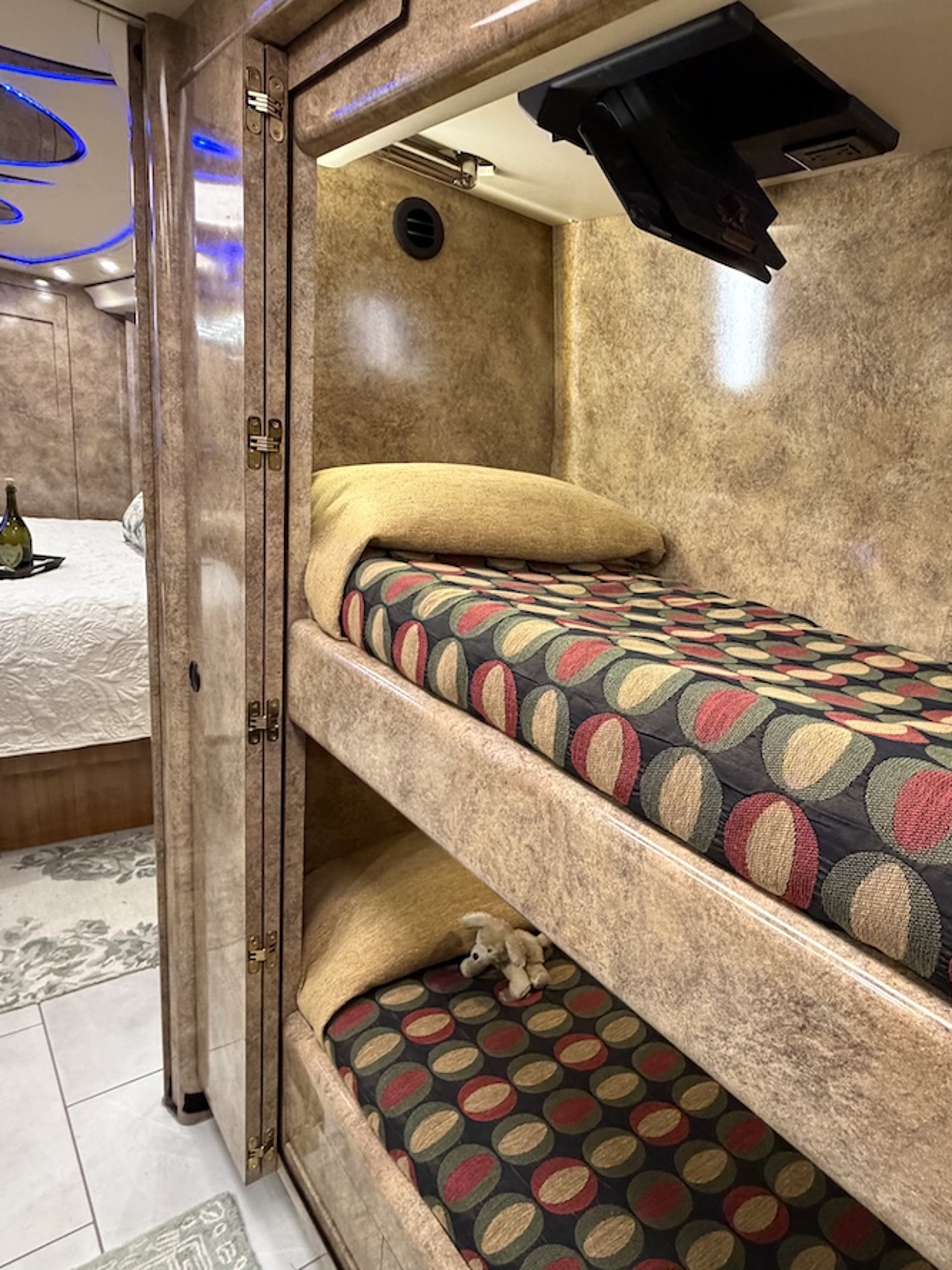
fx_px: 770
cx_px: 634
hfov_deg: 61.9
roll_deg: -7.5
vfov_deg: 78.9
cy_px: 679
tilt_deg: -14.9
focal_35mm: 21
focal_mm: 2.22
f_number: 2.2
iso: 400
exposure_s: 1/53
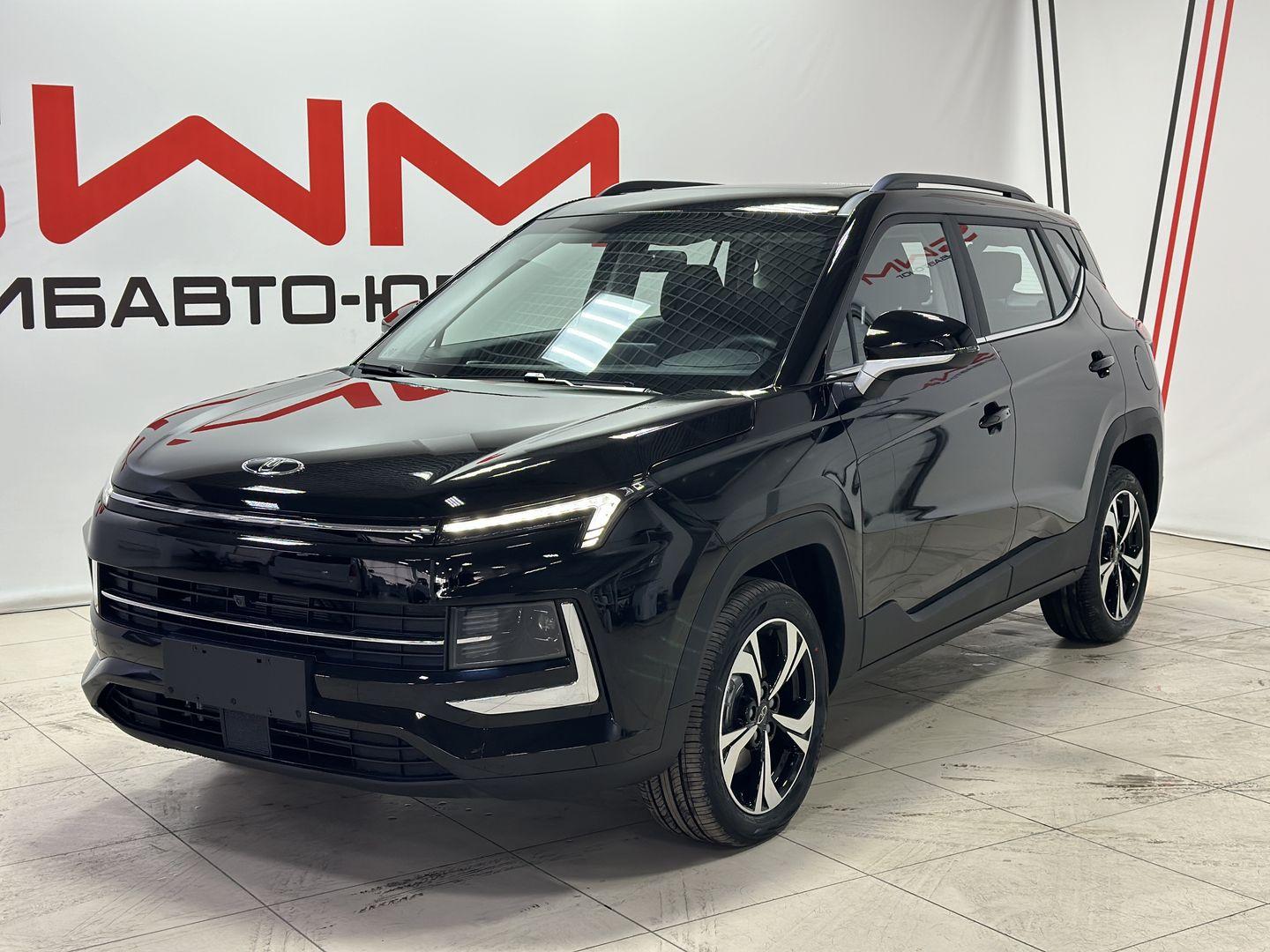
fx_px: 1761
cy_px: 476
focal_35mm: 48
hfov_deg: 39.7
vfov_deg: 30.3
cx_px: 635
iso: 125
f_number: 1.78
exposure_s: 1/100
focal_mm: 6.86
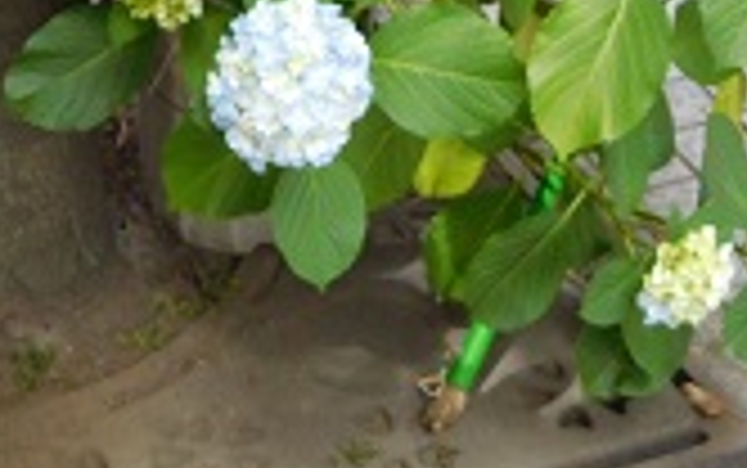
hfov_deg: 19.4
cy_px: -310
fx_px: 2180
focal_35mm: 107
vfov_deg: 11.5
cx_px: 392
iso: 125
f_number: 3.8
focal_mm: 6.2
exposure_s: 1/125
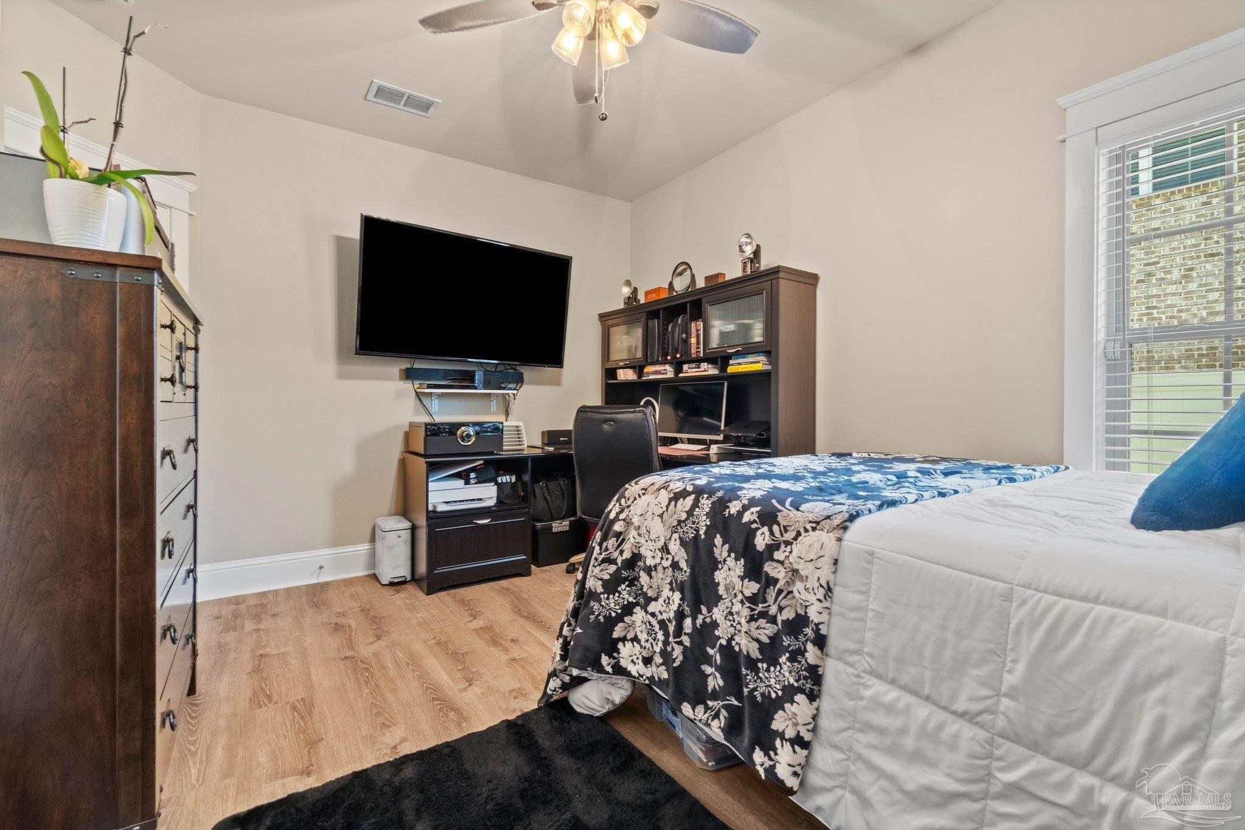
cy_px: 415
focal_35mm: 15
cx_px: 622
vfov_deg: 77.3
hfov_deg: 100.4
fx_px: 519
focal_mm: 10
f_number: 9.5
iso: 500
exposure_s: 2
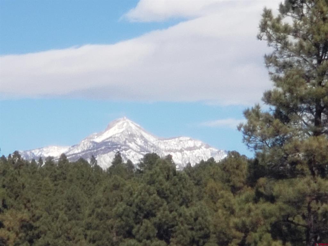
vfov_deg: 28.0
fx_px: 493
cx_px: 164
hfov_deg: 36.8
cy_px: 123
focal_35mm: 52
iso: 32
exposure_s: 1/922
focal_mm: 6
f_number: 2.4
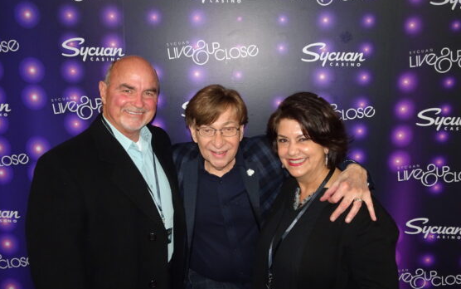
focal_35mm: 32
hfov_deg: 59.6
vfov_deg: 39.5
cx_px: 230
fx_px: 402
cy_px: 137
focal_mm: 5.09
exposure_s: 1/30
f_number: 4
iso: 400
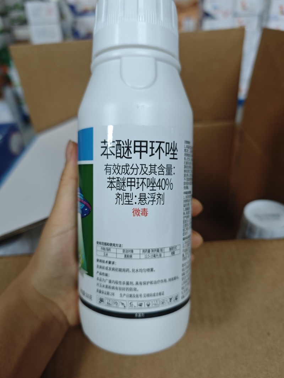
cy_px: 189
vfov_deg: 73.9
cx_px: 142
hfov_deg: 58.9
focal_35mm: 23
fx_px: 252
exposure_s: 1/100
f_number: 1.6
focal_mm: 6.55
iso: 250
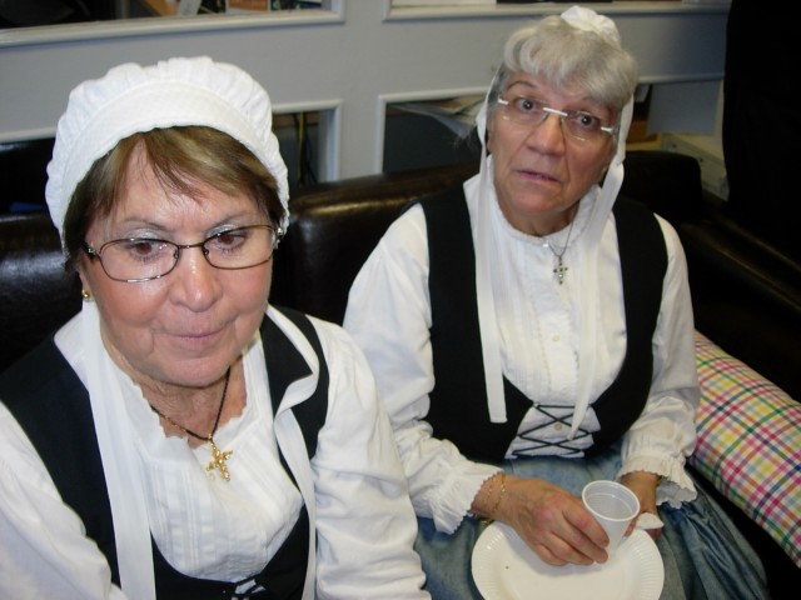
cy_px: 300
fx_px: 879
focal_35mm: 38
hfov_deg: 49.0
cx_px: 400
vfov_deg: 37.7
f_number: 2.8
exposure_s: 1/32
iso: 79
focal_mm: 7.8
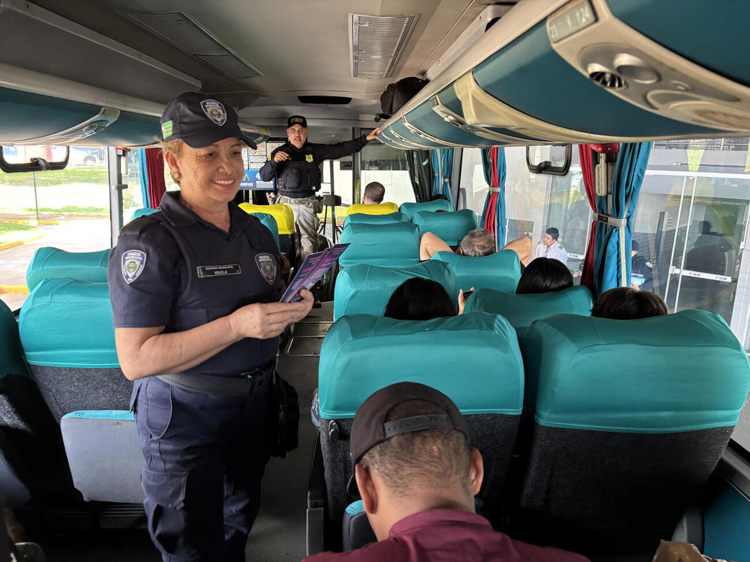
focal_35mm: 26
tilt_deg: -12.3
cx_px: 375
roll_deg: -1.2
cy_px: 281
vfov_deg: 53.1
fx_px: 563
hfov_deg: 67.3
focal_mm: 5.96
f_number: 1.6
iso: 250
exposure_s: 1/60
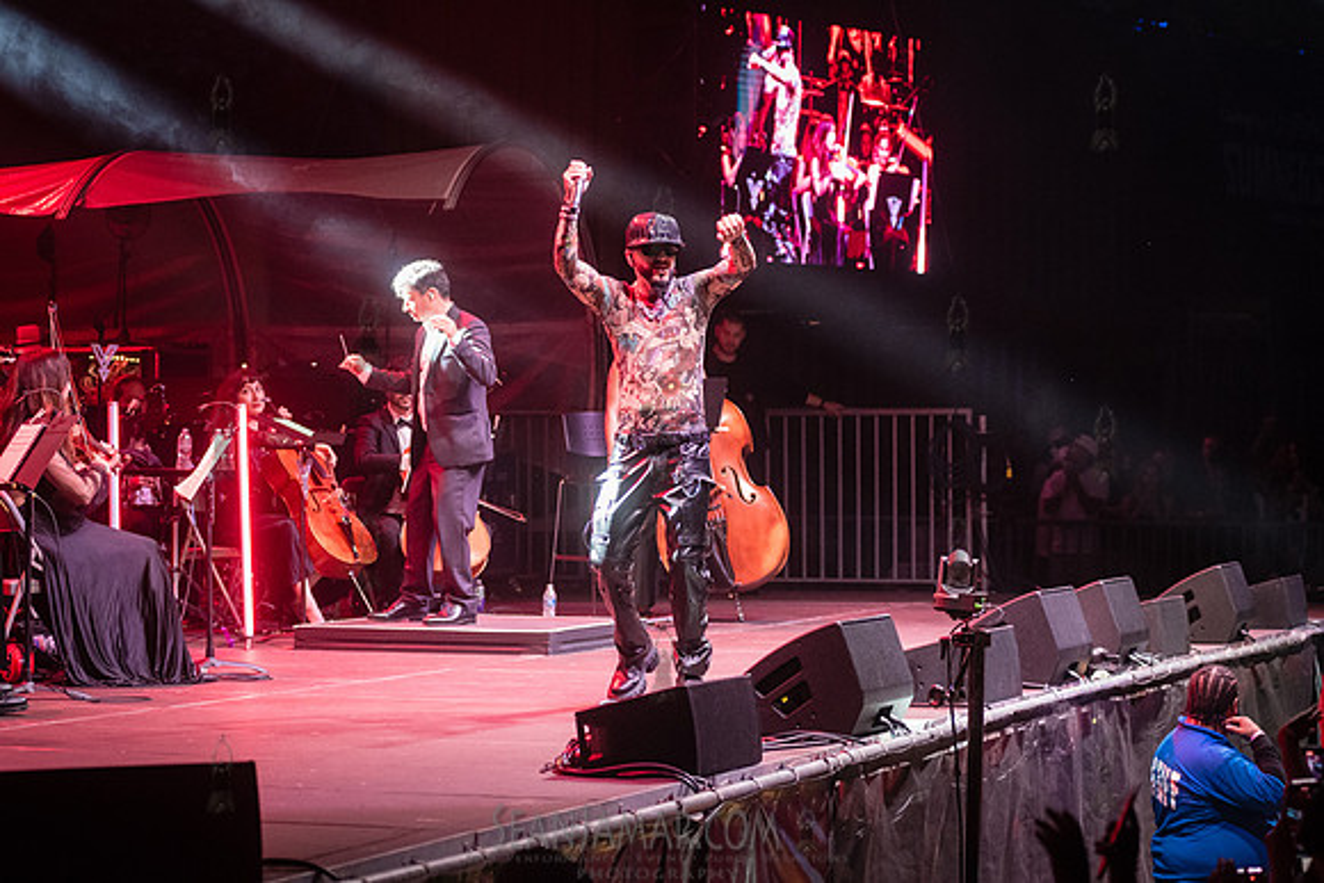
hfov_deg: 19.9
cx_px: 616
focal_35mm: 102
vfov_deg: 13.4
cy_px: 442
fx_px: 3768
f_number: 4
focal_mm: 92
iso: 5000
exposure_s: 1/320
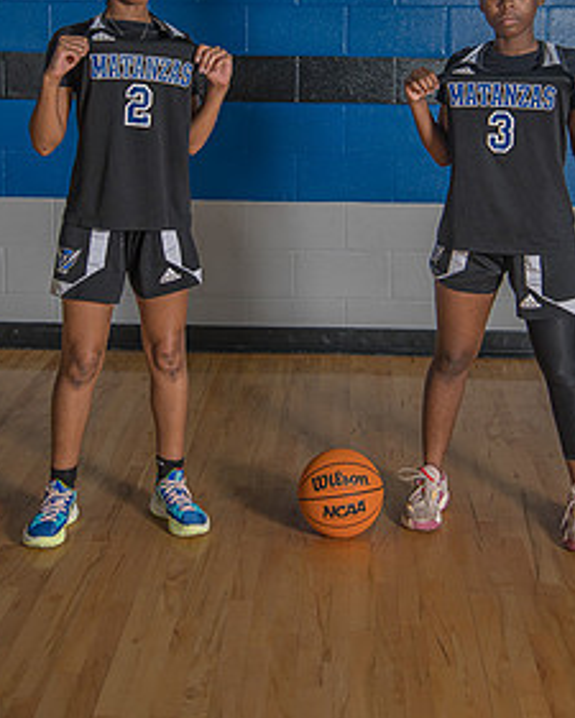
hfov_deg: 22.2
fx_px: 1467
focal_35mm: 69
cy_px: 148
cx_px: 303
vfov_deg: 27.0
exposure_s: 1/200
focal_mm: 46
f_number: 4
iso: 640
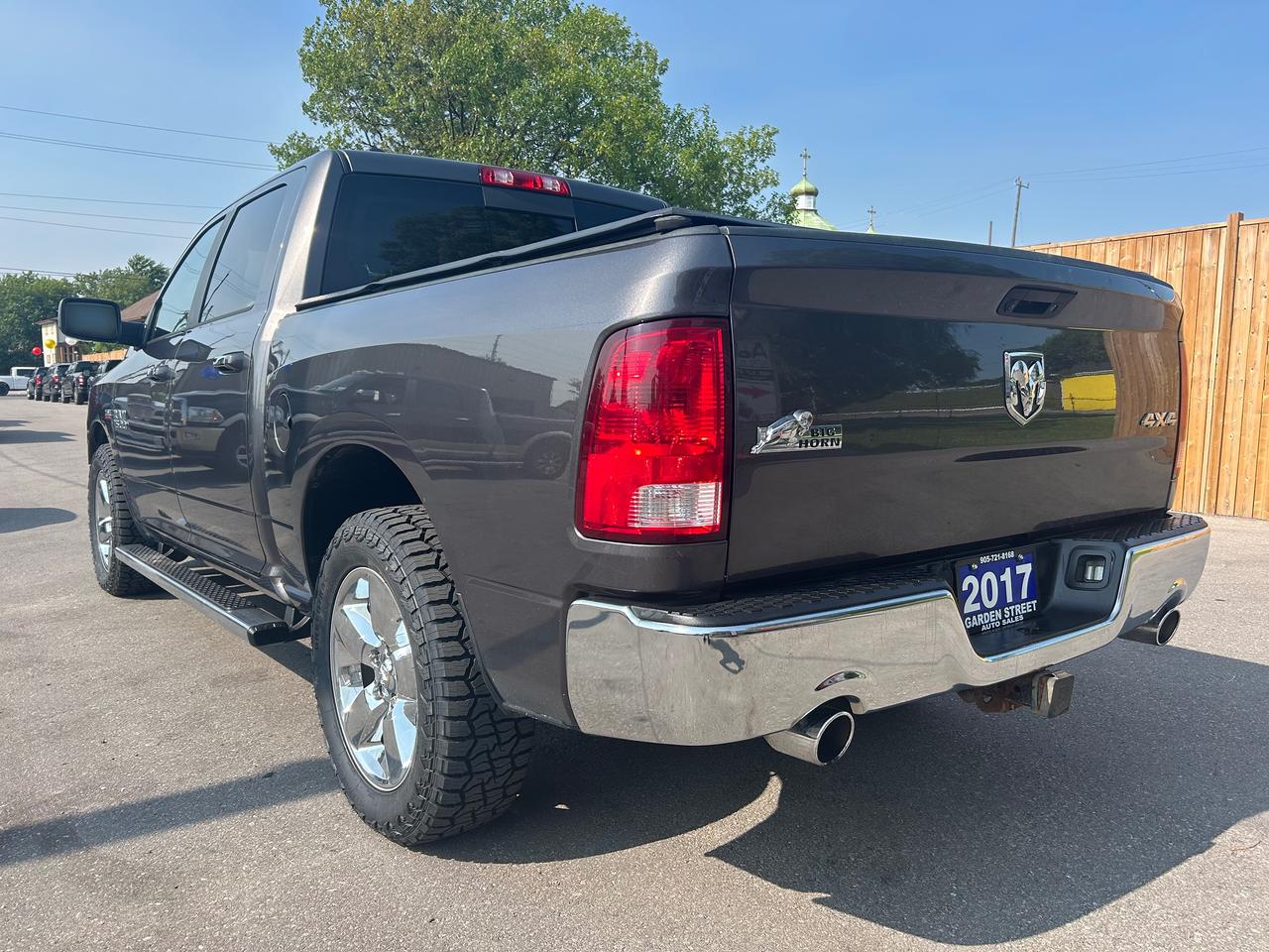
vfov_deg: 53.1
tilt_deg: -7.7
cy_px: 476
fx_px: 953
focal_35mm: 26
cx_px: 634
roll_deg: +0.2
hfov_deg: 67.3
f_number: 1.5
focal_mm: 5.7
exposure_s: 1/1901
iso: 50
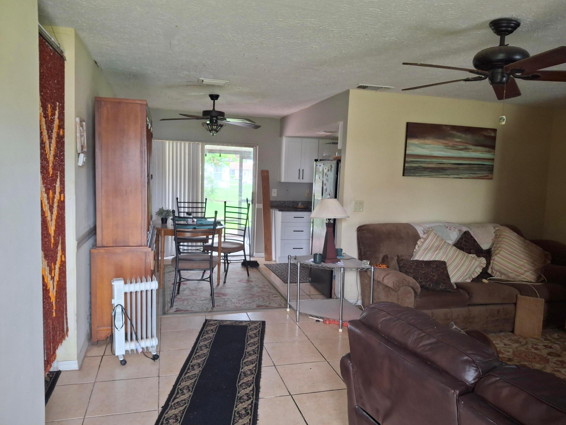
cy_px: 212
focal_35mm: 25
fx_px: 409
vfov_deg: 54.9
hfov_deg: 69.4
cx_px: 283
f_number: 1.8
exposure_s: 1/120
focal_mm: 4.69
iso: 200
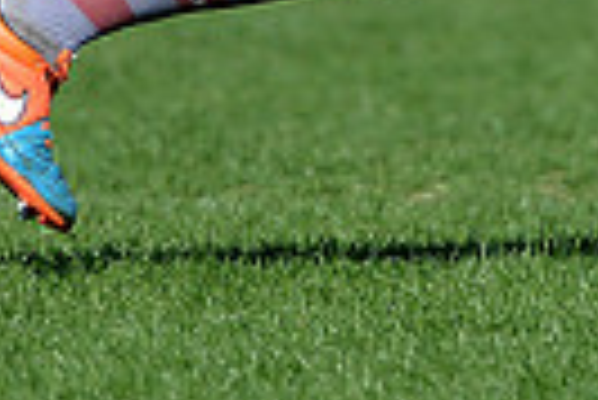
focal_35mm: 1174
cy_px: -384
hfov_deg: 1.8
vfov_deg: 1.2
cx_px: 540
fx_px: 19523
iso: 320
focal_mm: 270
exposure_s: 1/2000
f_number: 4
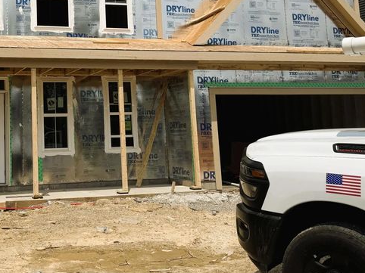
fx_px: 537
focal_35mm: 51
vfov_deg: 28.1
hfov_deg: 35.9
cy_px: 70
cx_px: 58
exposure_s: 1/12346
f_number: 1.78
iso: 80
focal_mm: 6.76
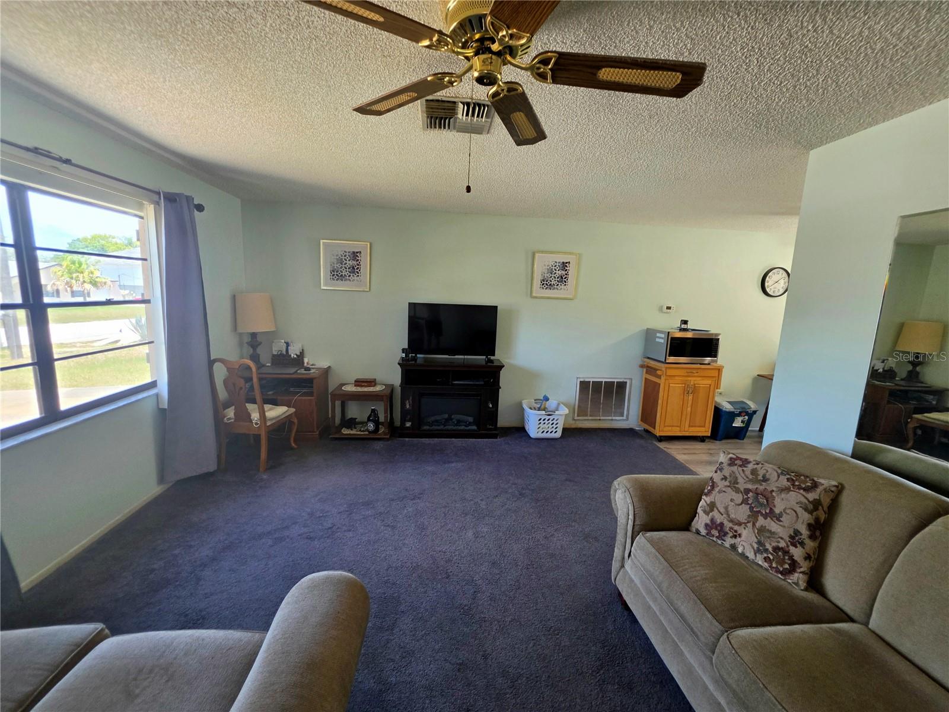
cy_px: 356
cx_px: 474
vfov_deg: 89.9
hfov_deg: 106.2
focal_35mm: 13
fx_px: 356
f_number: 1.9
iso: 100
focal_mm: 2.2
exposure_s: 1/120
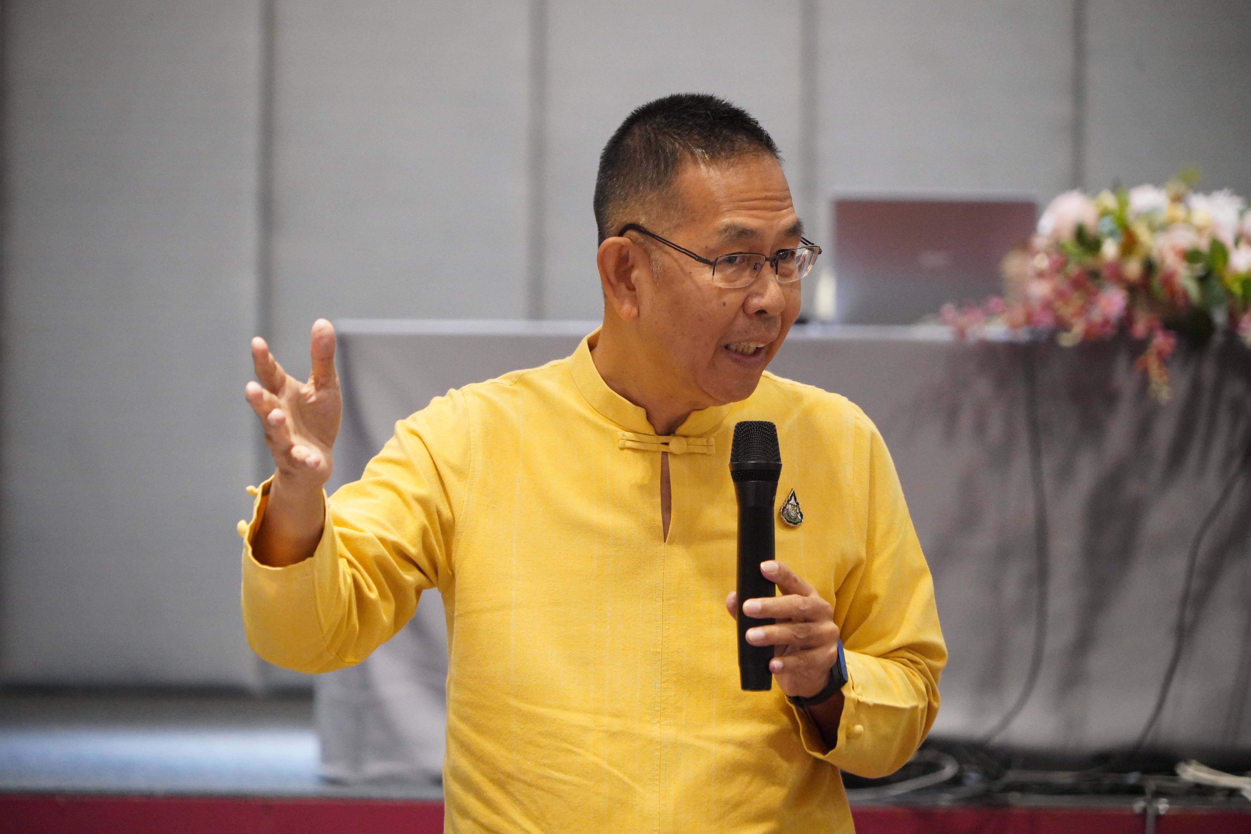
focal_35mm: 237
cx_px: 626
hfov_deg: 8.7
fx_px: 8237
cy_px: 417
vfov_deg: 5.8
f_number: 6.3
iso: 12800
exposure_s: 1/160
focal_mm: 237
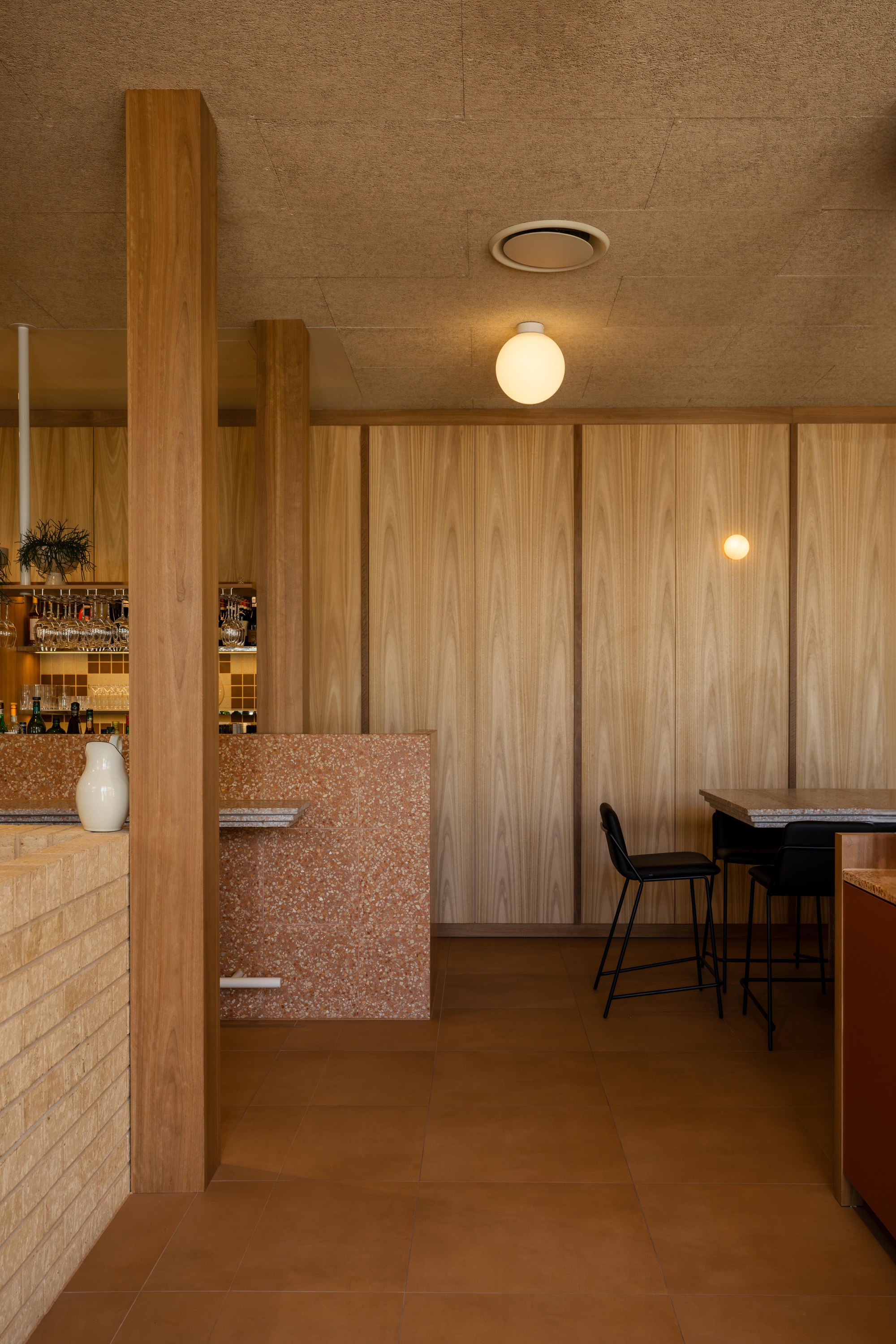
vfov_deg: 61.1
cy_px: 672
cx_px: 448
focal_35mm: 30
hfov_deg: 43.0
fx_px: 1139
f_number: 5
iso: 640
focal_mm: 30.5
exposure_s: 1/100
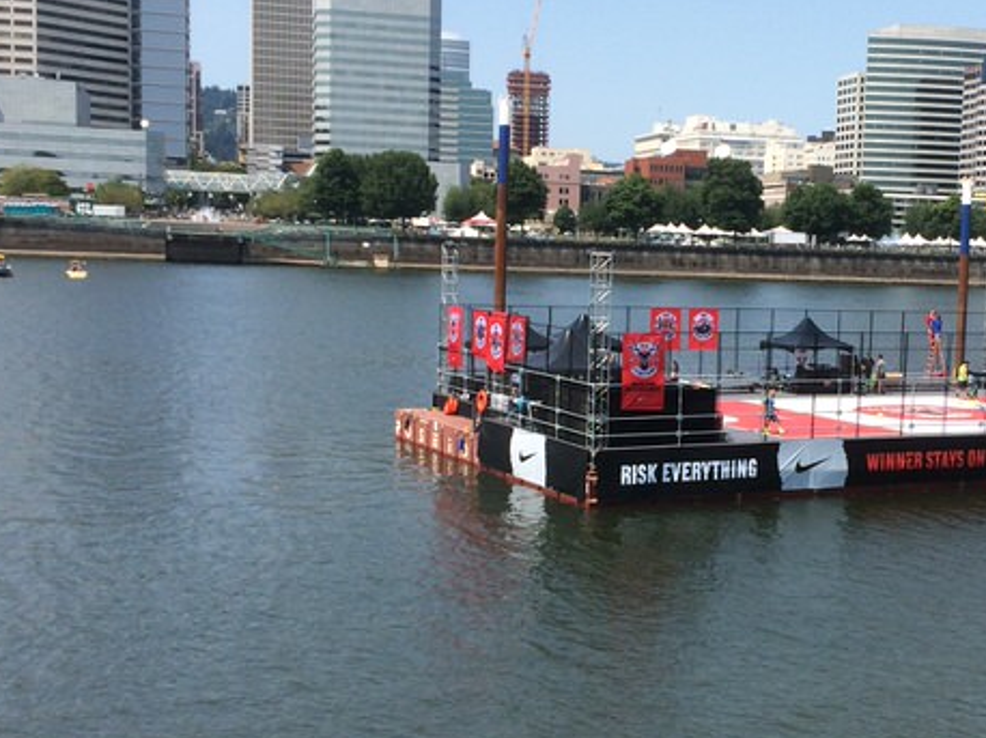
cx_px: 732
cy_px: 427
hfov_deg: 32.1
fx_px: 1680
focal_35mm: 59
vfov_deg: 24.8
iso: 40
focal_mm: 4.12
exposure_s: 1/2160
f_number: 2.2
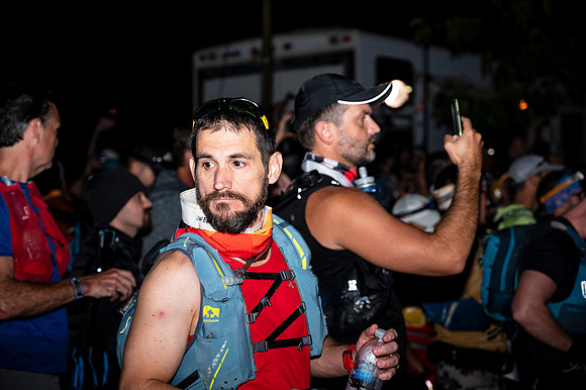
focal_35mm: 70
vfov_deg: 19.4
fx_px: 1139
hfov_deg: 28.9
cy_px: 195
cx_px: 293
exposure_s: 1/200
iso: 320
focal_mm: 70
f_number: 4
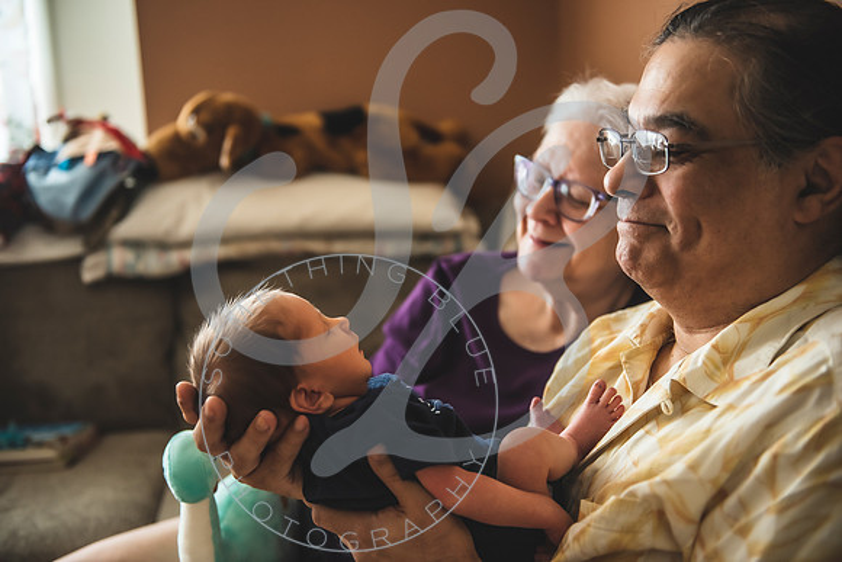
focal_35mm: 42
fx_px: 983
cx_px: 421
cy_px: 281
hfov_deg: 46.4
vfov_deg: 31.9
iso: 500
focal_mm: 42
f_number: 2.8
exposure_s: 1/80
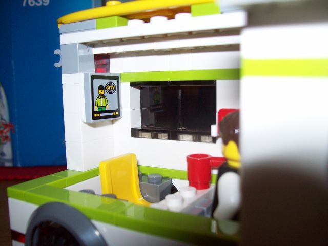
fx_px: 341
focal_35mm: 36
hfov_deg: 51.4
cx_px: 164
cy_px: 123
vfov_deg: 39.7
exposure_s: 1/64
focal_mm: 6
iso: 80
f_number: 2.7
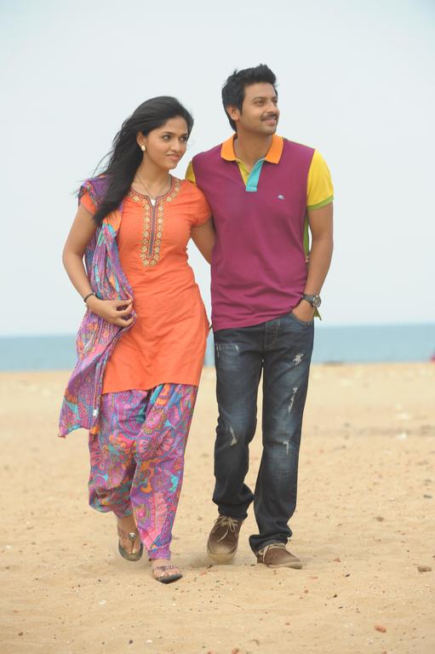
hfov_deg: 8.6
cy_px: 327
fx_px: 2904
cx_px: 218
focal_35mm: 160
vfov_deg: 12.8
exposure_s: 1/320
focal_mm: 160
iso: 400
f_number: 5.6
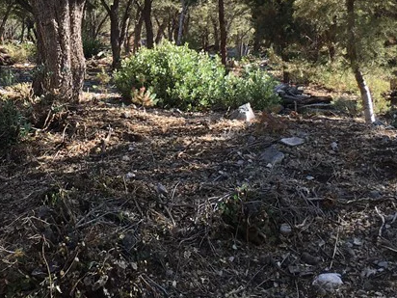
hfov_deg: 26.7
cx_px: 95
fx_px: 826
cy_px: -14
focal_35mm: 72
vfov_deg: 19.7
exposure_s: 1/359
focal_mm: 4.15
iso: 25
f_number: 2.2
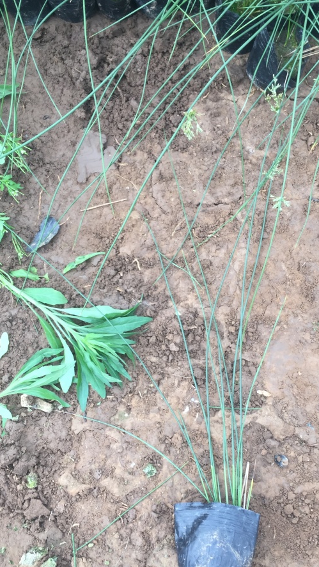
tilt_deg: -77.4
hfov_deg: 31.1
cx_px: 201
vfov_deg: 52.7
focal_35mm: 38
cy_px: 315
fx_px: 571
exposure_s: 1/100
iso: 32
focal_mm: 4.15
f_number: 2.2
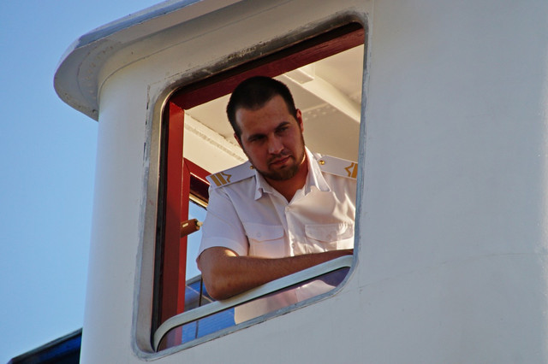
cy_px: 182
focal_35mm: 420
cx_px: 274
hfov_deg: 4.9
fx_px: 6390
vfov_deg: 3.3
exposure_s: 1/500
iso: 320
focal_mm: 280
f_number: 6.3
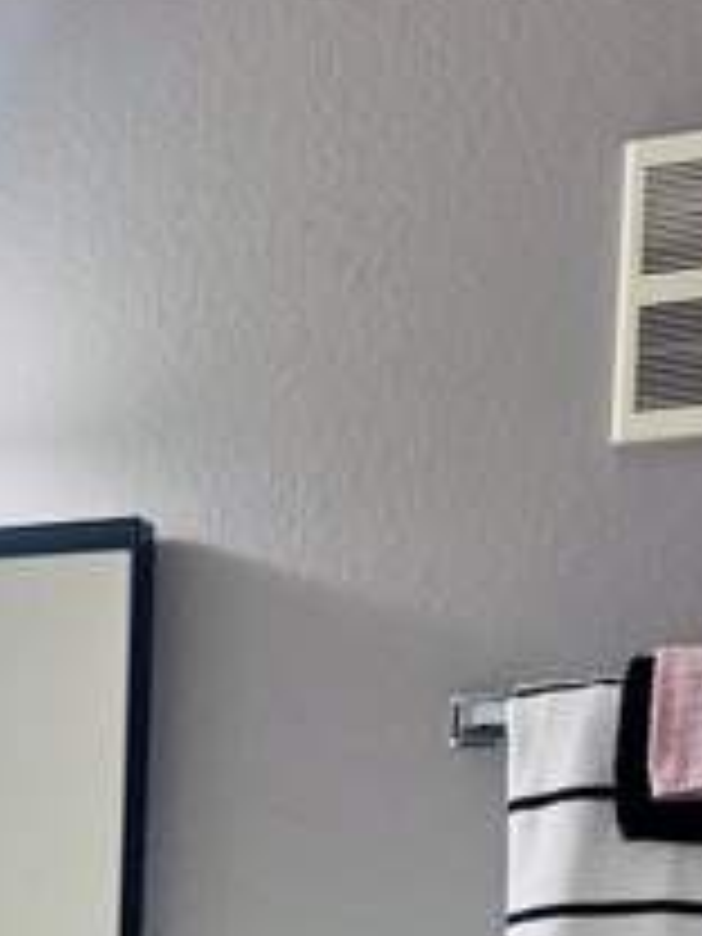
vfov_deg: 21.9
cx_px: -90
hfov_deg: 19.0
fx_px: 2001
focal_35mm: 74
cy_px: 1408
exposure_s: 1/120
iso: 200
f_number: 1.78
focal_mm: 6.76
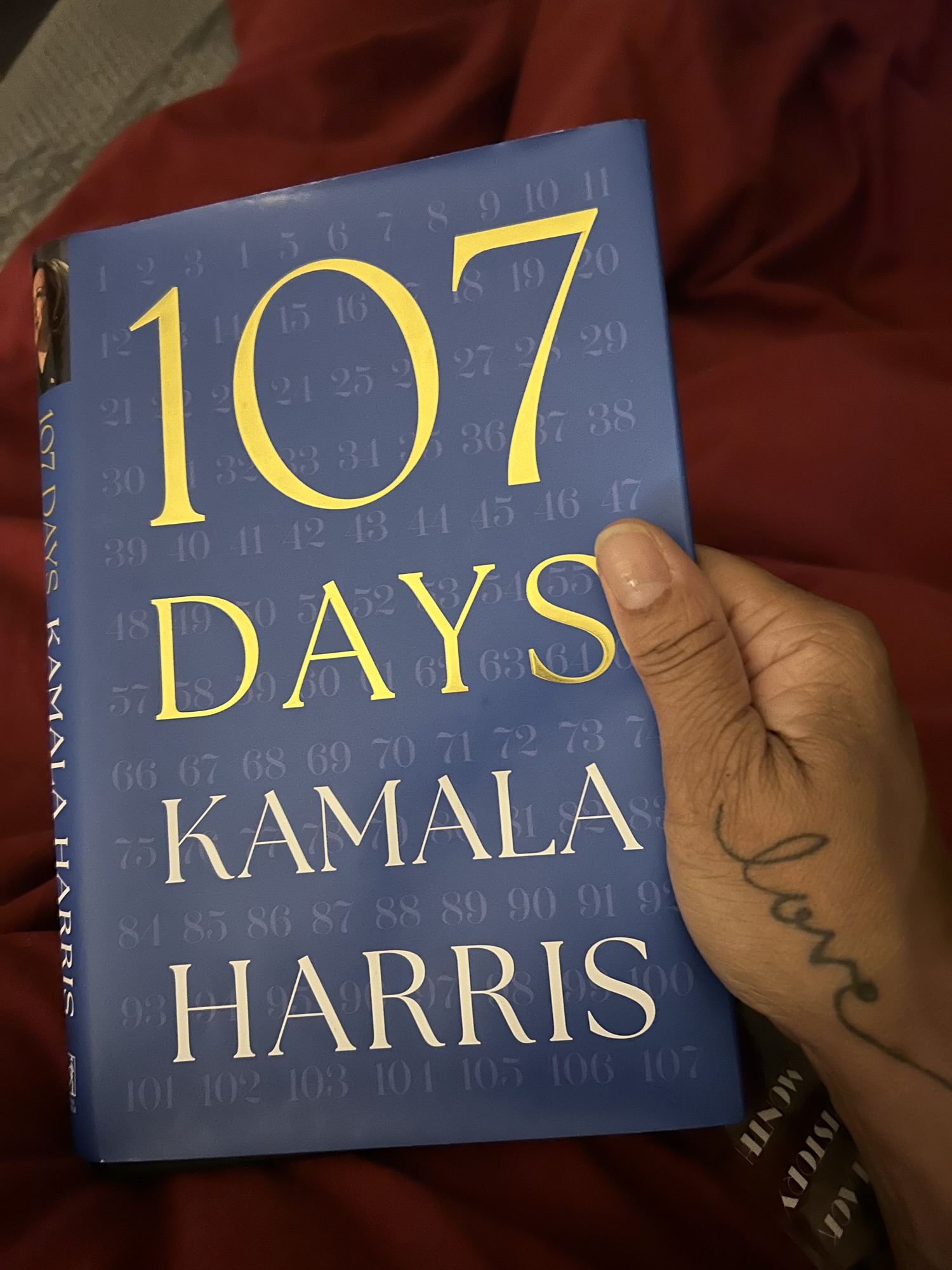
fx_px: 953
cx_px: 476
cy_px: 635
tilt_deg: -59.3
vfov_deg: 67.3
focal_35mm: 26
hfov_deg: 53.1
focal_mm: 5.7
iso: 640
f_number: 1.5
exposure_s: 1/12
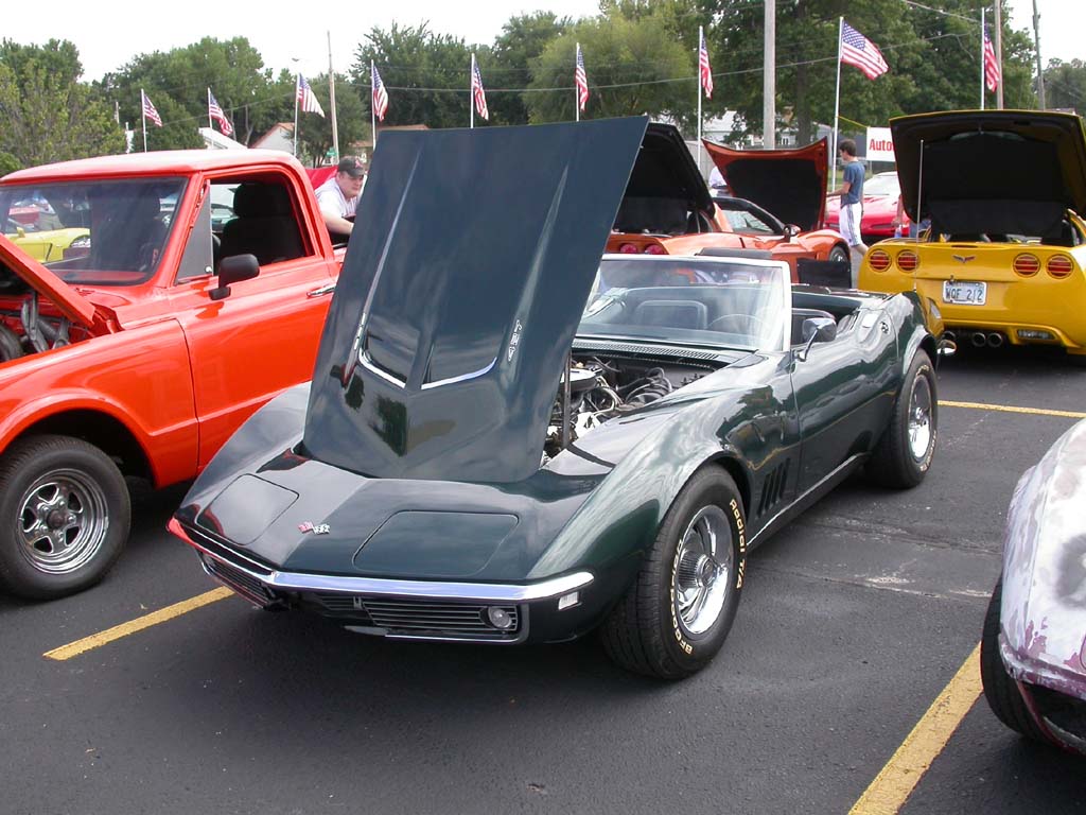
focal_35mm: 38
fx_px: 1192
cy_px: 408
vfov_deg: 37.7
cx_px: 543
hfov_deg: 49.0
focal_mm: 7.85
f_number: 5.3
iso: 100
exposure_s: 1/169
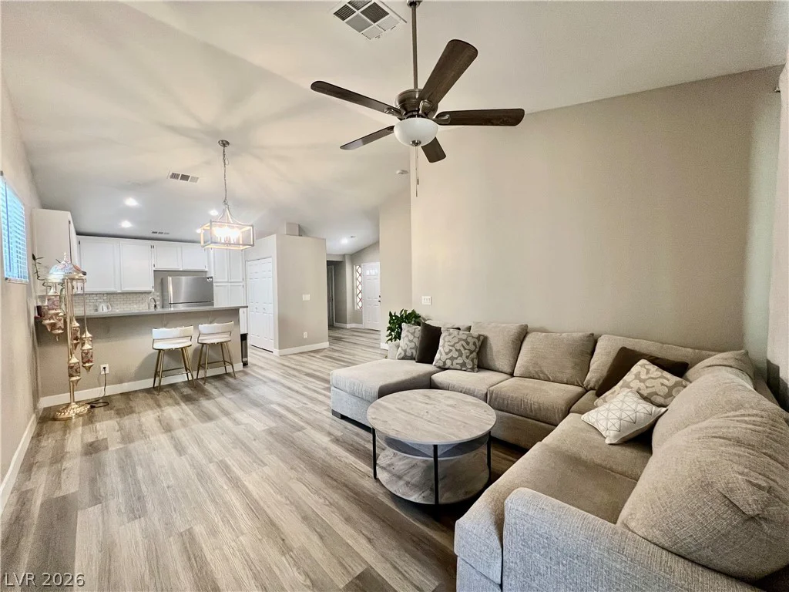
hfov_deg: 106.2
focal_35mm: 13
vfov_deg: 89.9
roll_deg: +1.4
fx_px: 296
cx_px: 394
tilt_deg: -1.5
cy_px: 296
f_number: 1.8
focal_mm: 1.57
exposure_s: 1/60
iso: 200
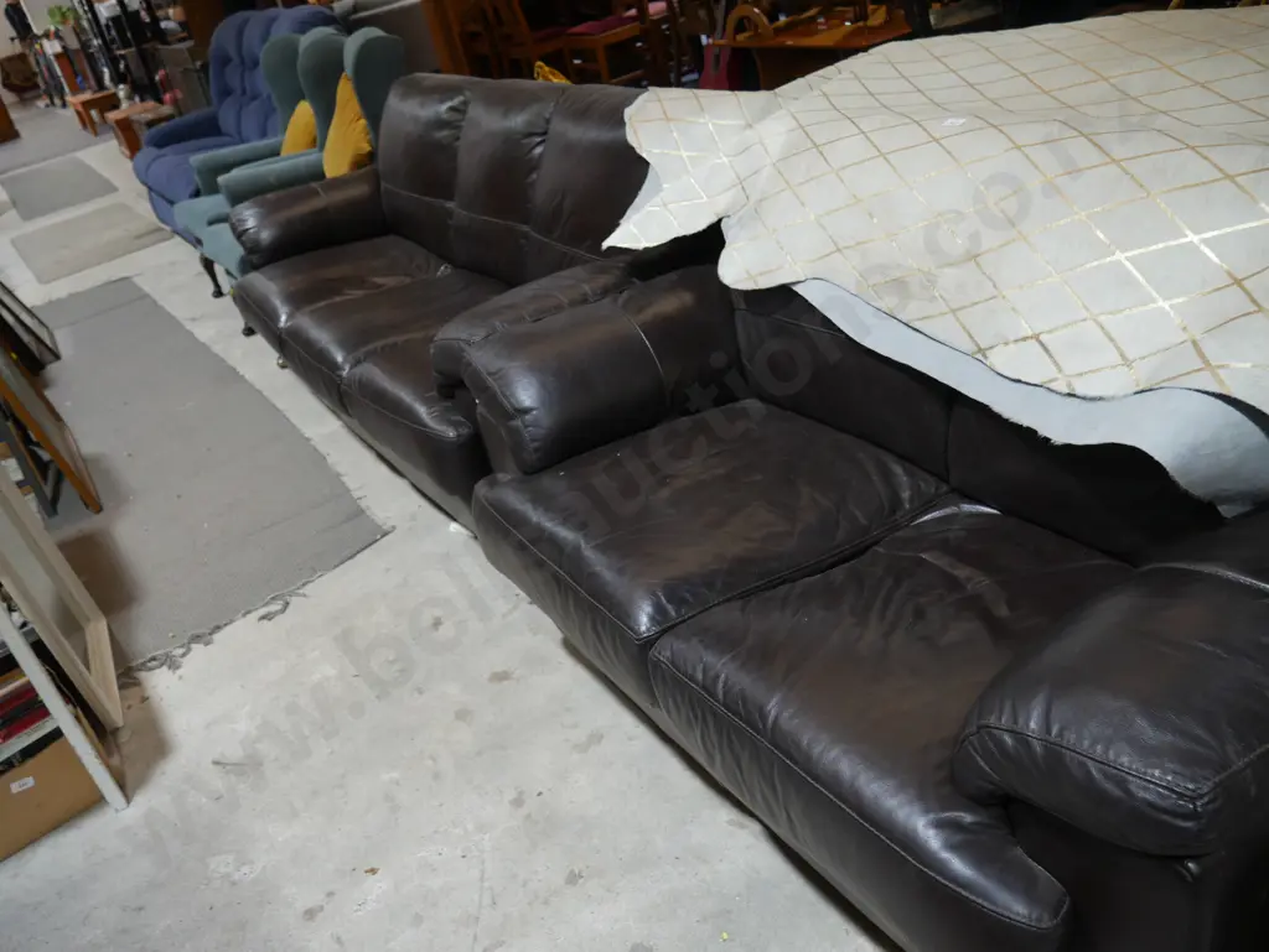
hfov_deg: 56.8
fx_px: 1174
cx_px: 634
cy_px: 476
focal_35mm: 32
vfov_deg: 44.2
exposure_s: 1/60
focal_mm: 16
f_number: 3.6
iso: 200
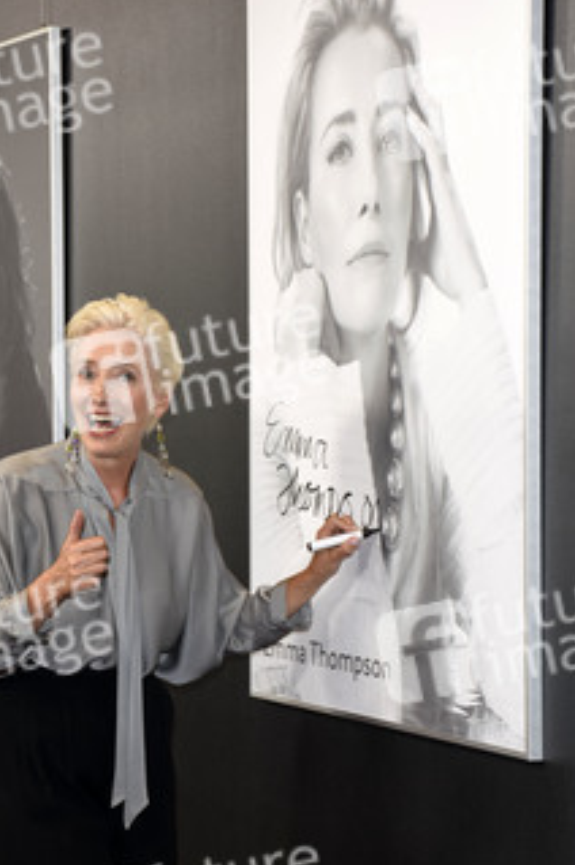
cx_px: 269
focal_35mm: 94
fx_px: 2257
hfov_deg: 14.5
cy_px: 504
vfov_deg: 21.7
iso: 400
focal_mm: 50
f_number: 6.3
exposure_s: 1/60
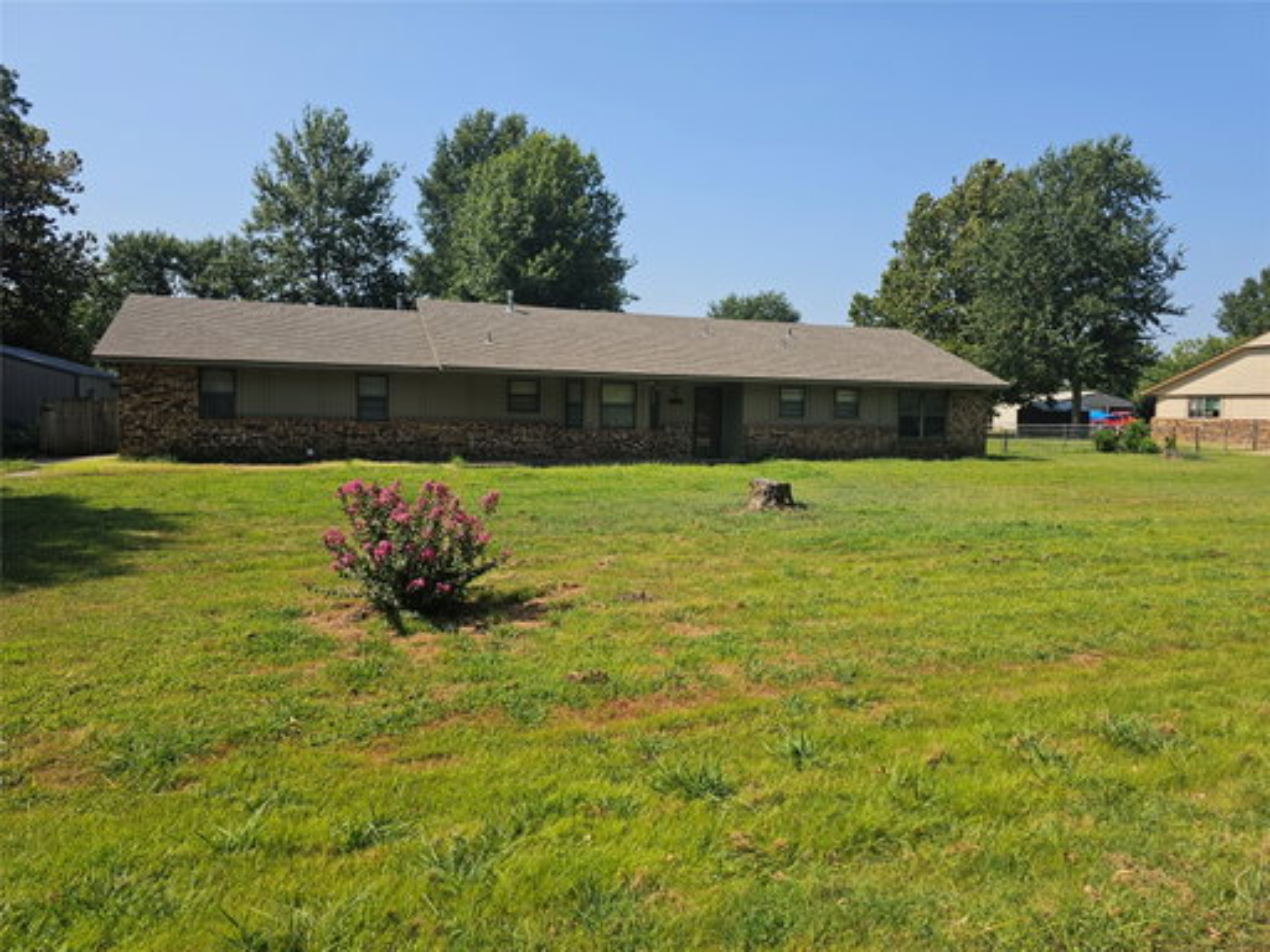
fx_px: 844
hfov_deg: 73.9
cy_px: 476
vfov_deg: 58.9
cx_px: 635
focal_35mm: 23
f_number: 1.7
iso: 10
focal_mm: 6.3
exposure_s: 1/883
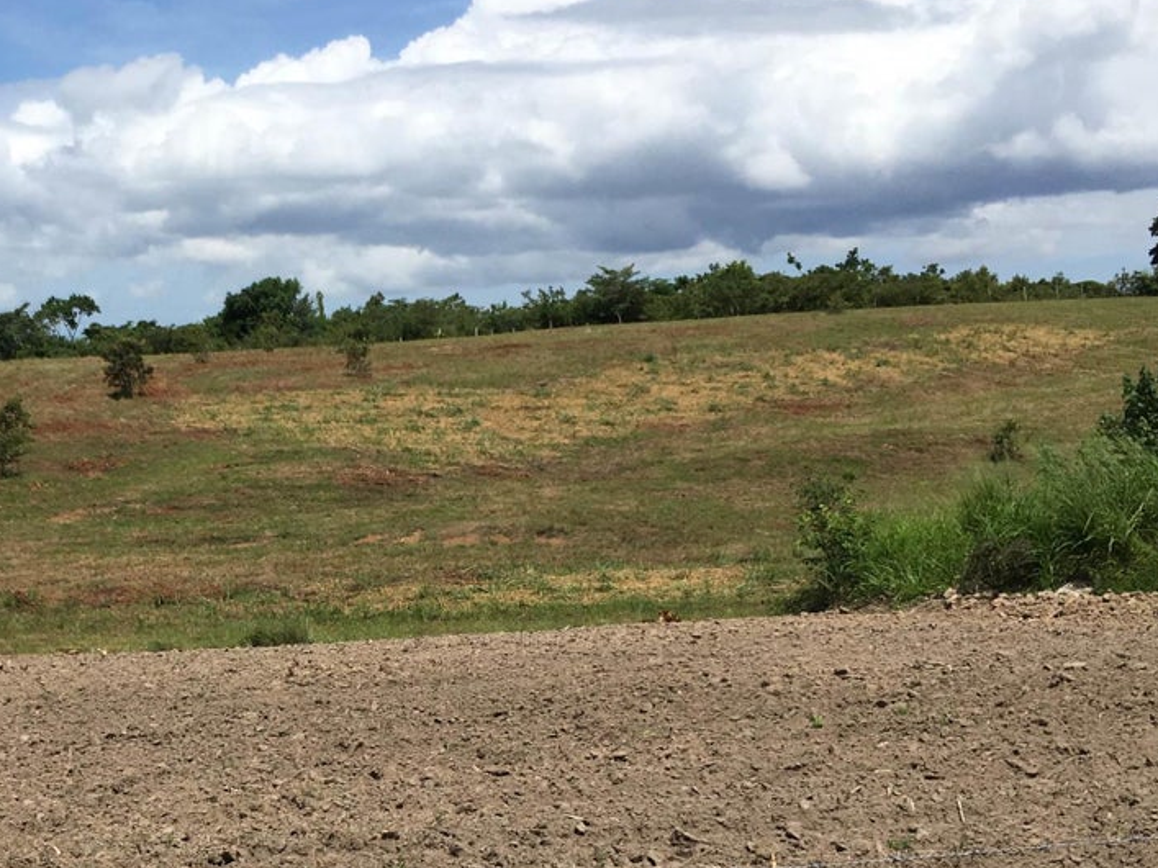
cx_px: 217
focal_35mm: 56
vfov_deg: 25.5
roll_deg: +0.9
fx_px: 1873
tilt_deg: -10.3
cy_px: 742
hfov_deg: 33.3
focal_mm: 4.15
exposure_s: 1/2747
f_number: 2.2
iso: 25
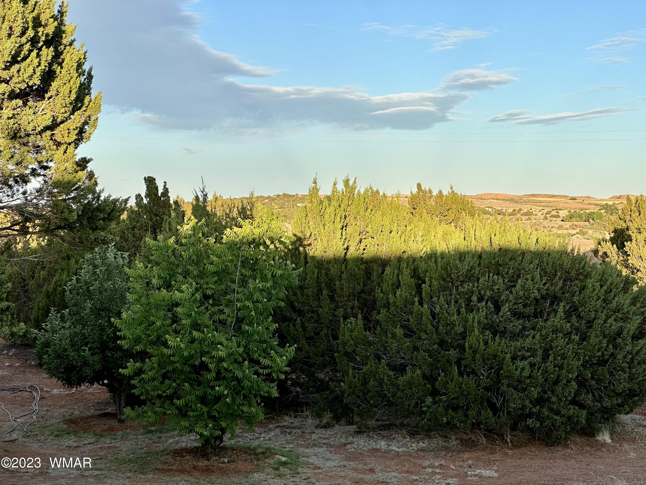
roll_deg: -0.5
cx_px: 323
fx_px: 1437
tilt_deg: -1.1
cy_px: 242
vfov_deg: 19.1
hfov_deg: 25.3
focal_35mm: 77
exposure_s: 1/345
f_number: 2.8
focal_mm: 9
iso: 32
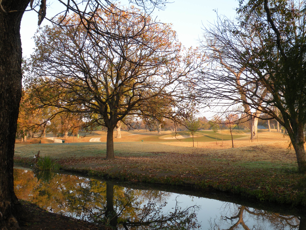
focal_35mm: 42
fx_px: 371
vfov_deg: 34.3
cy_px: 115
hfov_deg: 44.8
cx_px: 153
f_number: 4
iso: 64
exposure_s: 1/135
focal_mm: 7.4
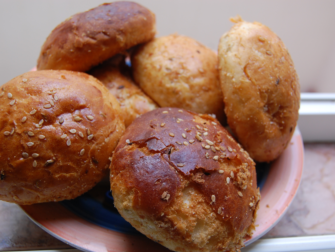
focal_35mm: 46
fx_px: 445
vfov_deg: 31.5
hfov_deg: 41.2
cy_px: 135
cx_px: 154
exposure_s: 1/125
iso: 360
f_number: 5.6
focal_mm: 26
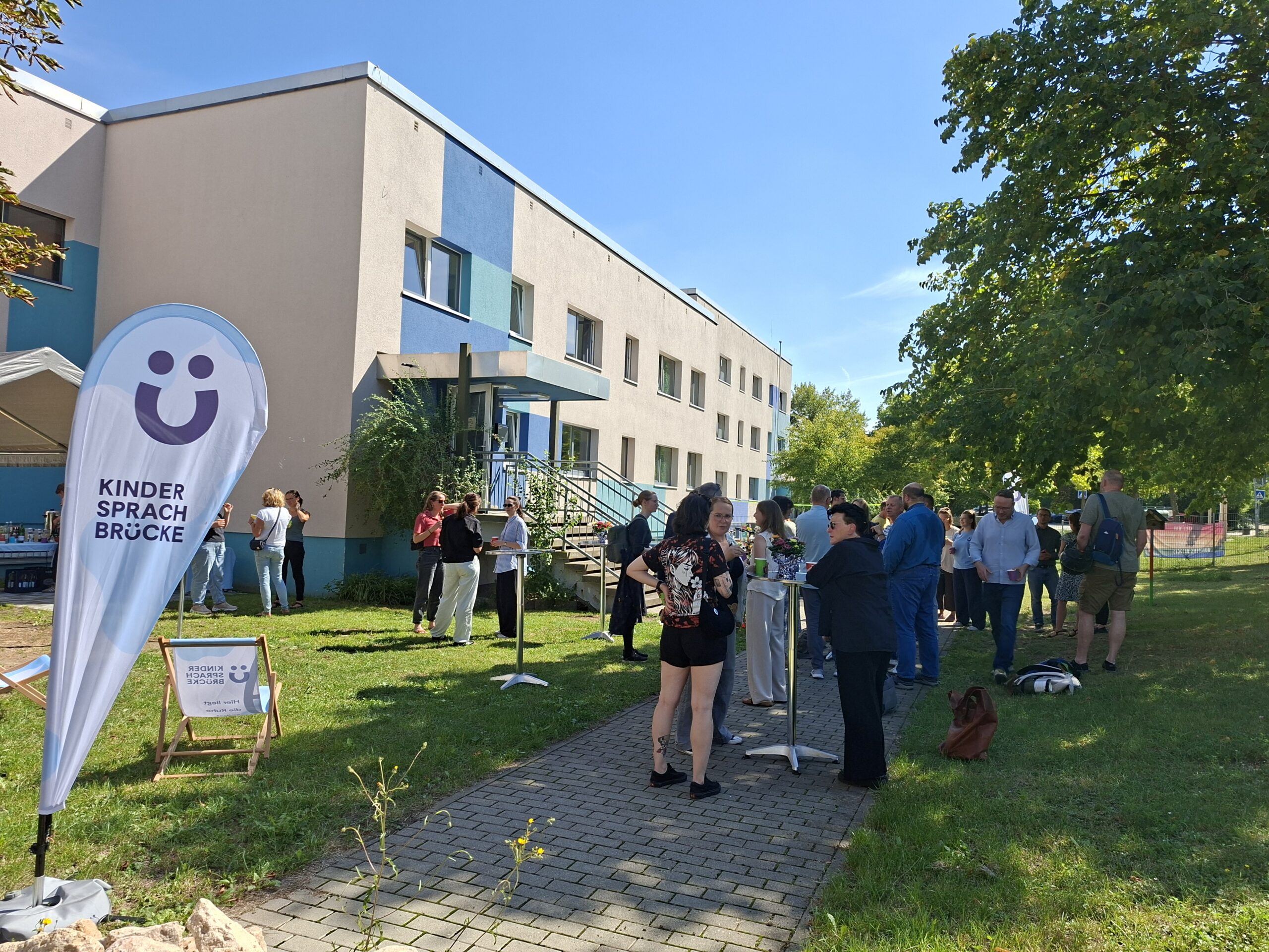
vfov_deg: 58.9
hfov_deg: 73.9
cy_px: 476
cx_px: 634
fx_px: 843
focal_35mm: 23
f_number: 1.8
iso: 50
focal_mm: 5.54
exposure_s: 1/1715
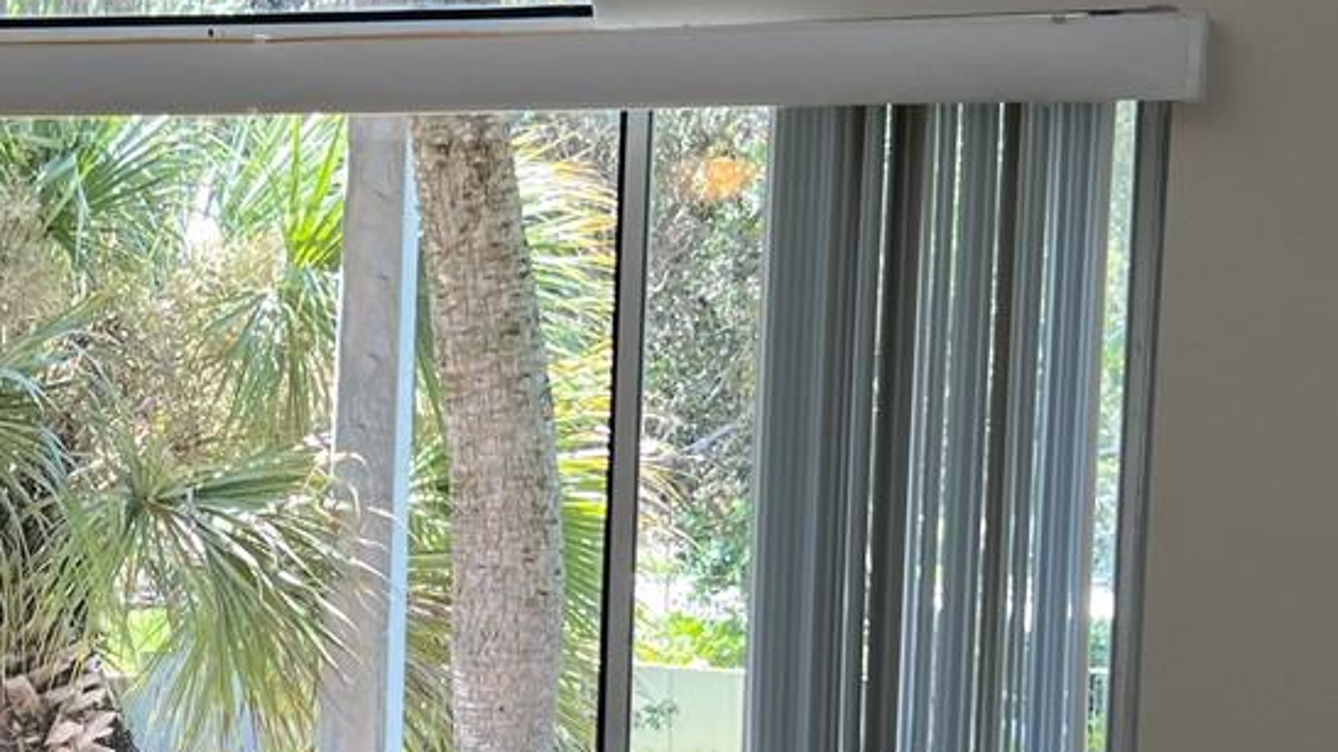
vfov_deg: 14.5
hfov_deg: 25.2
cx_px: 265
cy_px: 573
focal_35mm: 83
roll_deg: -1.6
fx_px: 2944
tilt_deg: -7.3
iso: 40
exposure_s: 1/120
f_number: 1.5
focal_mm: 5.7
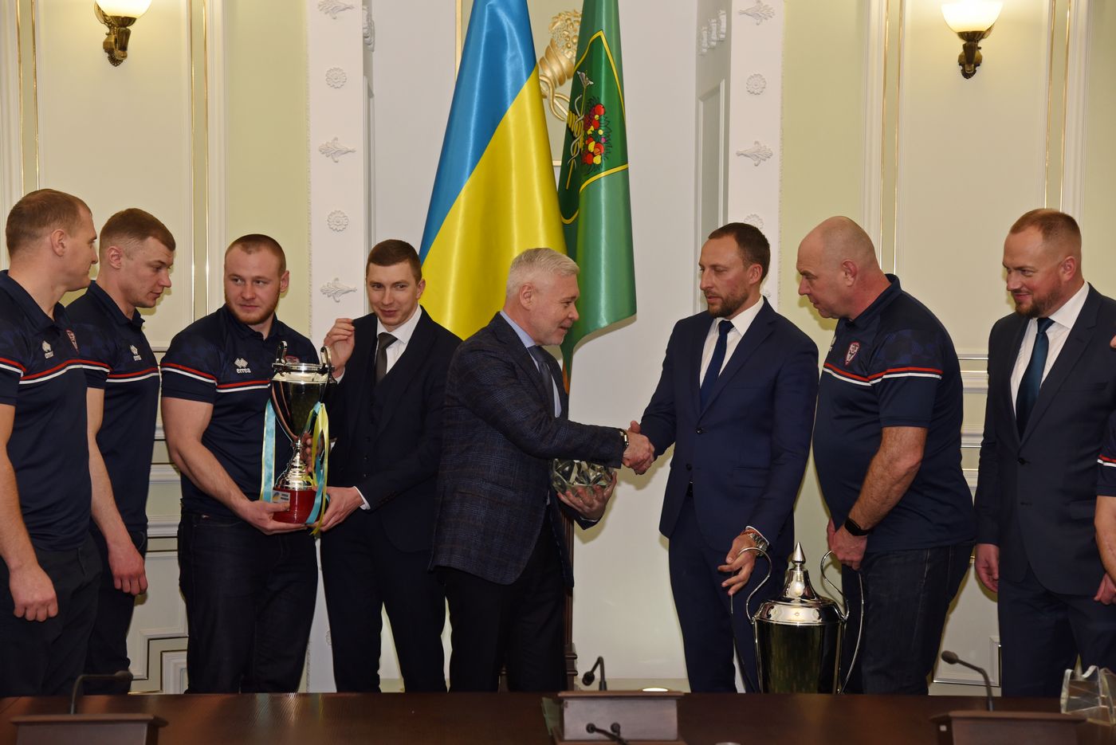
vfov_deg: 19.5
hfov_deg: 28.8
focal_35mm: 70
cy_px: 372
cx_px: 558
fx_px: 2171
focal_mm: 70
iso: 1000
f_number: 5
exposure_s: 1/200
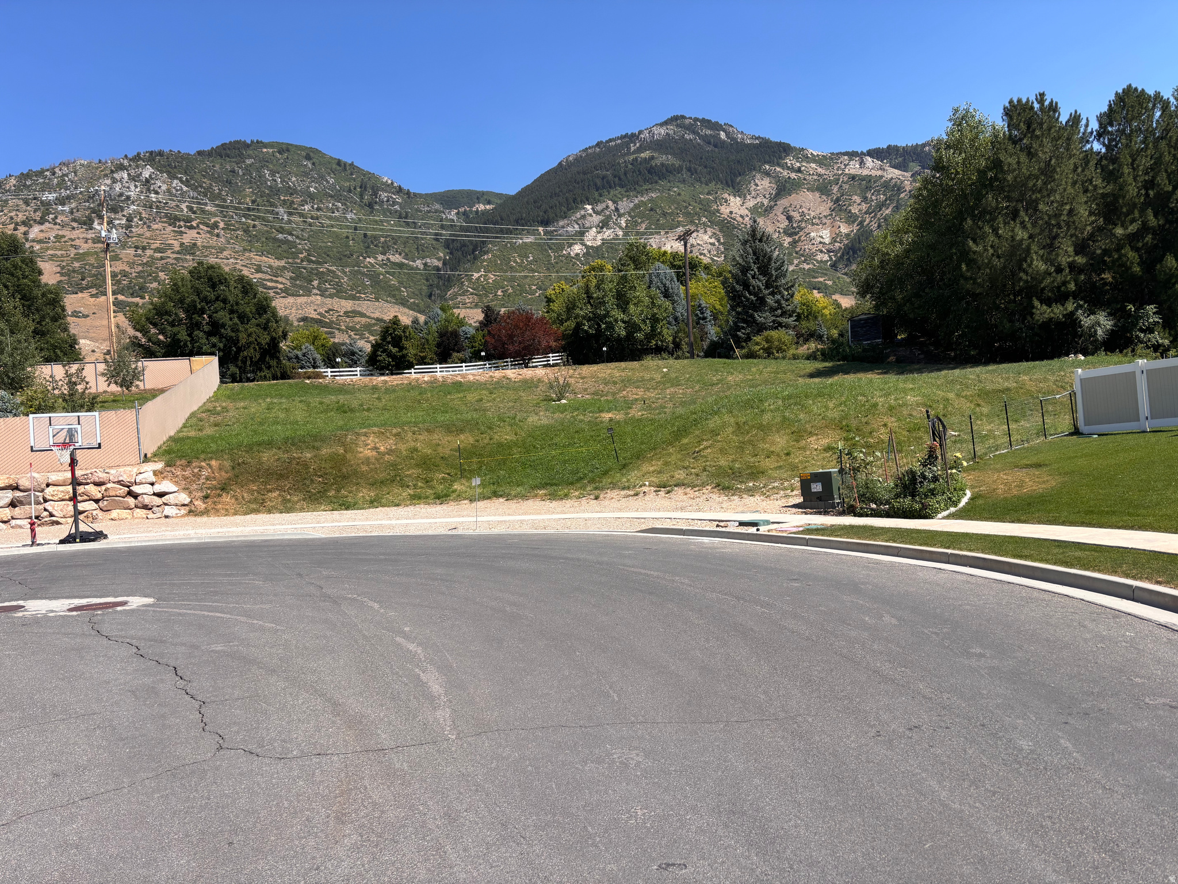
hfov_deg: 67.3
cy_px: 442
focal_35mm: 26
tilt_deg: +0.8
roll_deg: +4.4
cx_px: 589
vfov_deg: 53.1
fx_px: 885
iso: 50
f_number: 1.6
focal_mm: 5.96
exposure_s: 1/2710
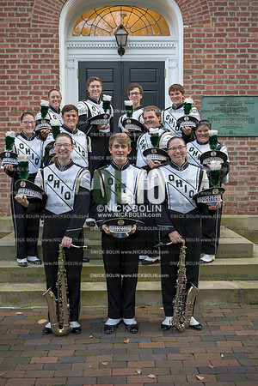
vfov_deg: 50.7
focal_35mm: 38
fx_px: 408
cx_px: 129
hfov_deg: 35.1
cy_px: 193
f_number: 4
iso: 125
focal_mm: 38
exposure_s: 1/40
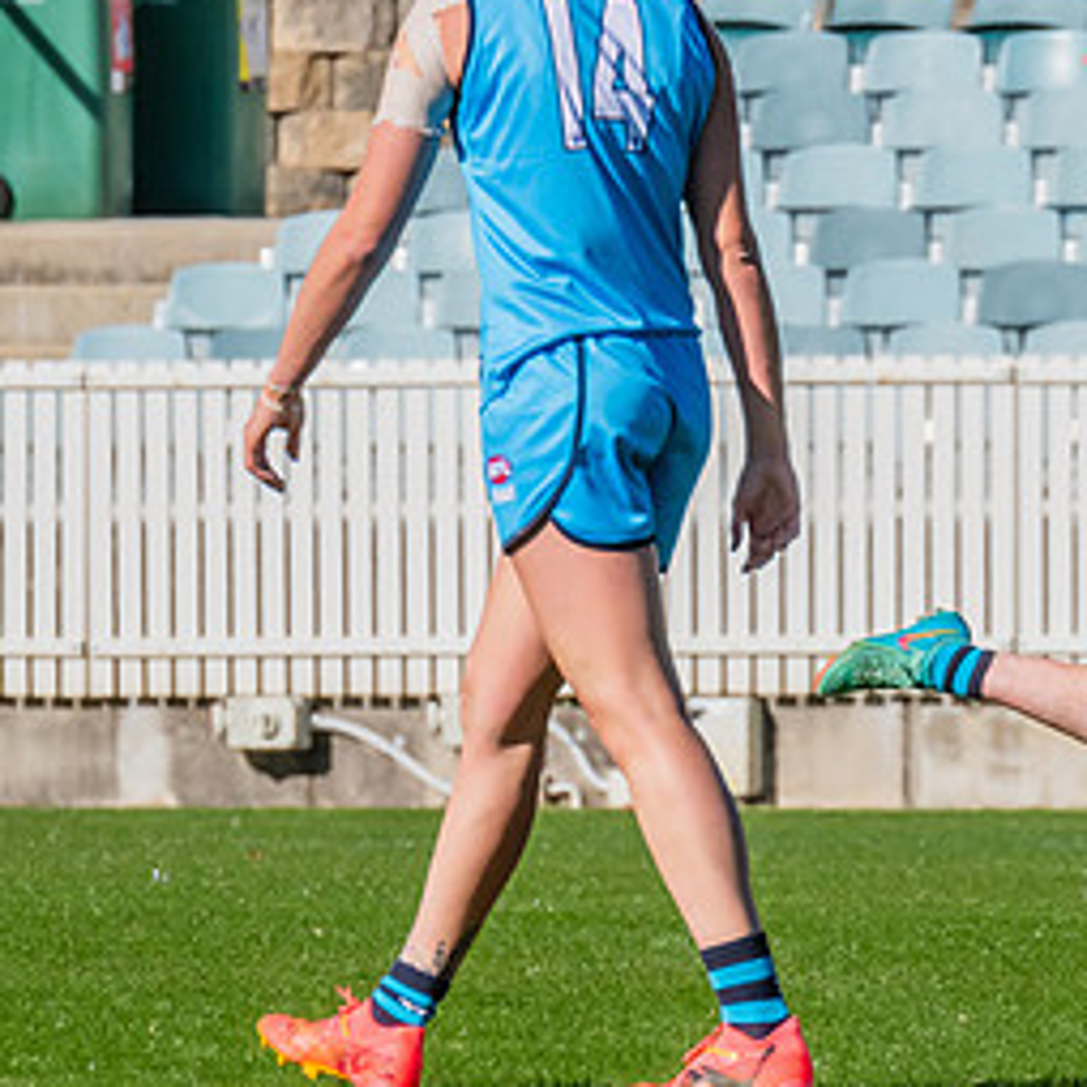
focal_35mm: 1135
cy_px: 288
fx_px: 40323
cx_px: 1160
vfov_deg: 1.5
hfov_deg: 1.5
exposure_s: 1/1250
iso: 800
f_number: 16
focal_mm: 420
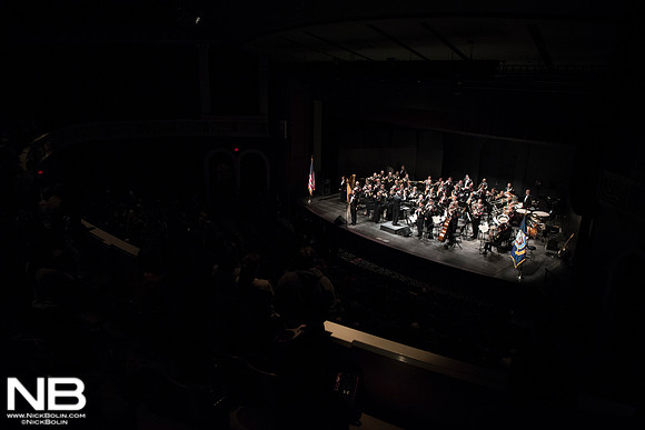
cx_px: 322
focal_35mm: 24
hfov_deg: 73.7
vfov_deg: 53.2
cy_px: 215
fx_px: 430
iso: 4000
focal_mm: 24
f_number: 2.8
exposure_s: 1/640
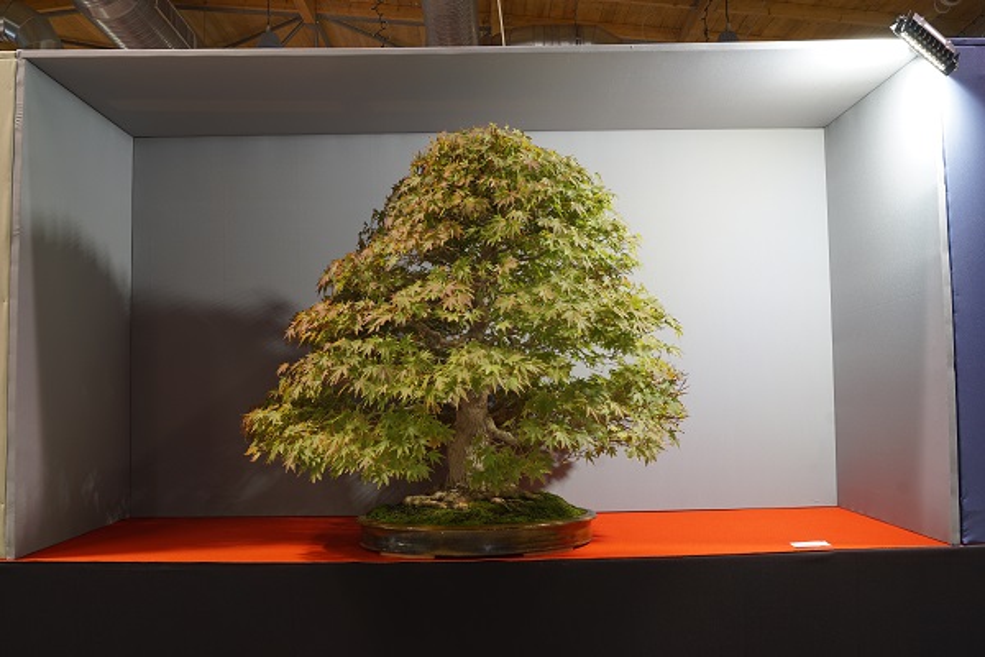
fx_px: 903
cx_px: 492
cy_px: 328
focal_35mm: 33
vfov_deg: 40.0
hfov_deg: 57.2
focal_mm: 22
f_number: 11
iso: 100
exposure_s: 1
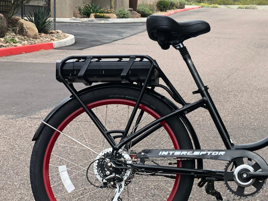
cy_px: 78
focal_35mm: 103
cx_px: 263
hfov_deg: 18.6
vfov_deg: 14.4
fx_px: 797
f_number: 2.4
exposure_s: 1/126
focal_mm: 6
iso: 16
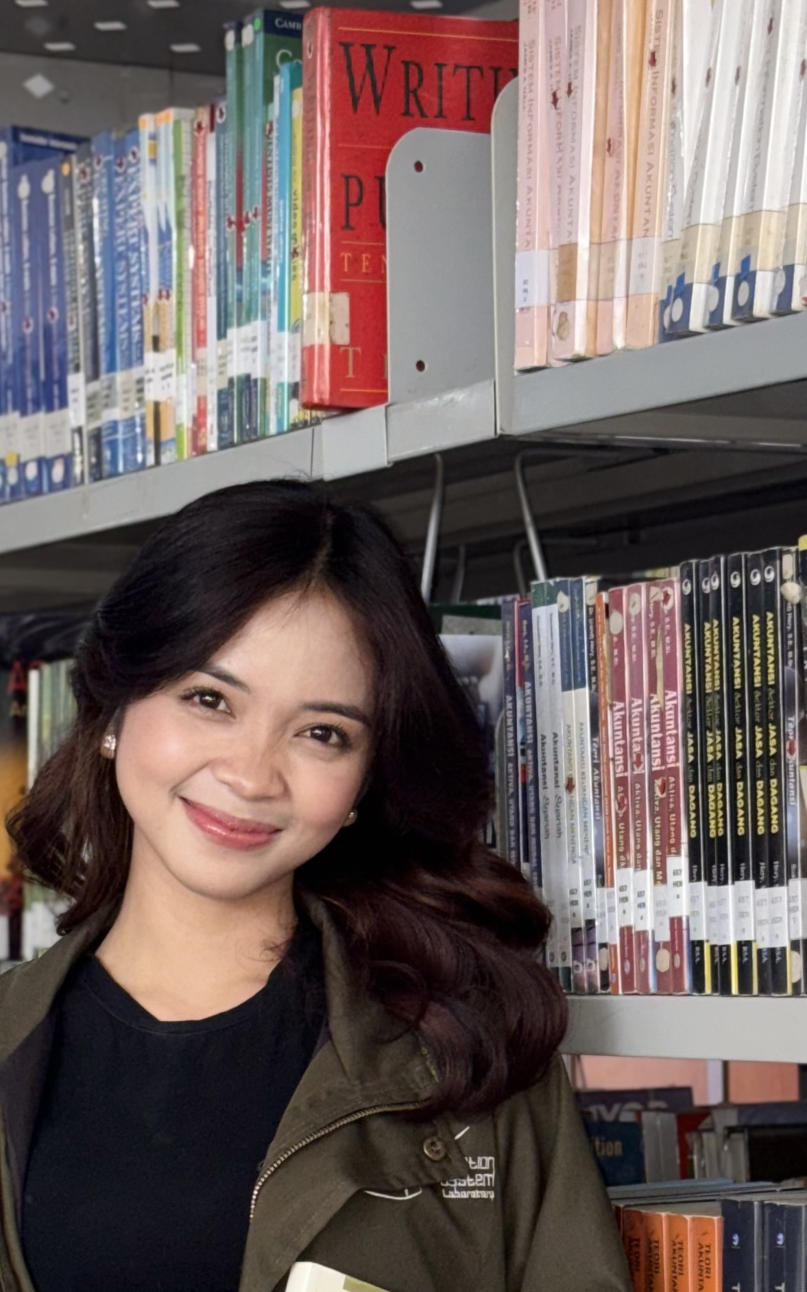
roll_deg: +0.2
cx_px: 232
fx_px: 4152
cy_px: 979
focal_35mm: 118
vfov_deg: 17.6
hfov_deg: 11.1
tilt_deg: -0.2
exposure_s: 1/14
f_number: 1.6
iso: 32
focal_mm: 5.96
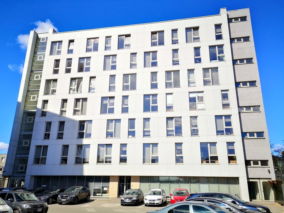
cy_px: 106
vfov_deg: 51.4
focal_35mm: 27
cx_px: 142
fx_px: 222
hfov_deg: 65.3
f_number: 1.8
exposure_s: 1/4310
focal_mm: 3.95
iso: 50
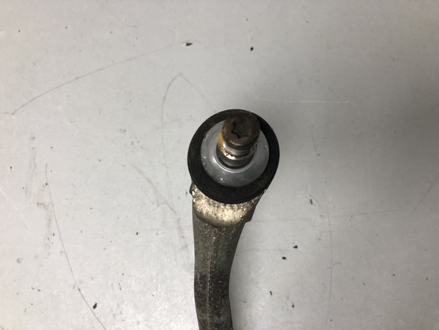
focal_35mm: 28
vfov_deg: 49.7
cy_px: 165
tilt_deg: -76.5
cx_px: 220
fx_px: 355
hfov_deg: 63.4
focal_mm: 4
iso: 32
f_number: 1.8
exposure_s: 1/33
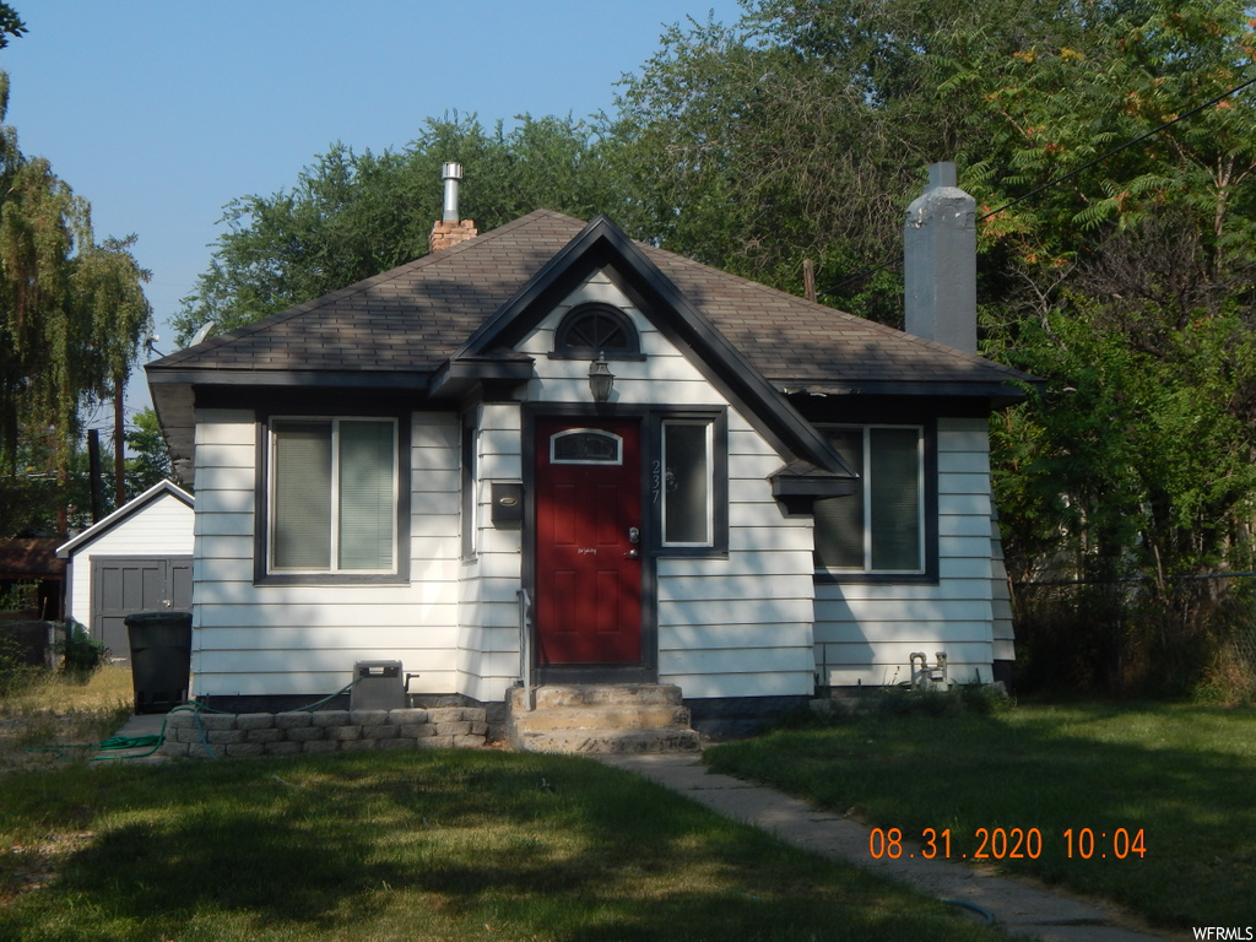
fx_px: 1996
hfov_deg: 34.9
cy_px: 471
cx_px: 628
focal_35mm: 55
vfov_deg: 26.6
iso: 125
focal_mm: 9.7
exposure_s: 1/1000
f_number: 3.8
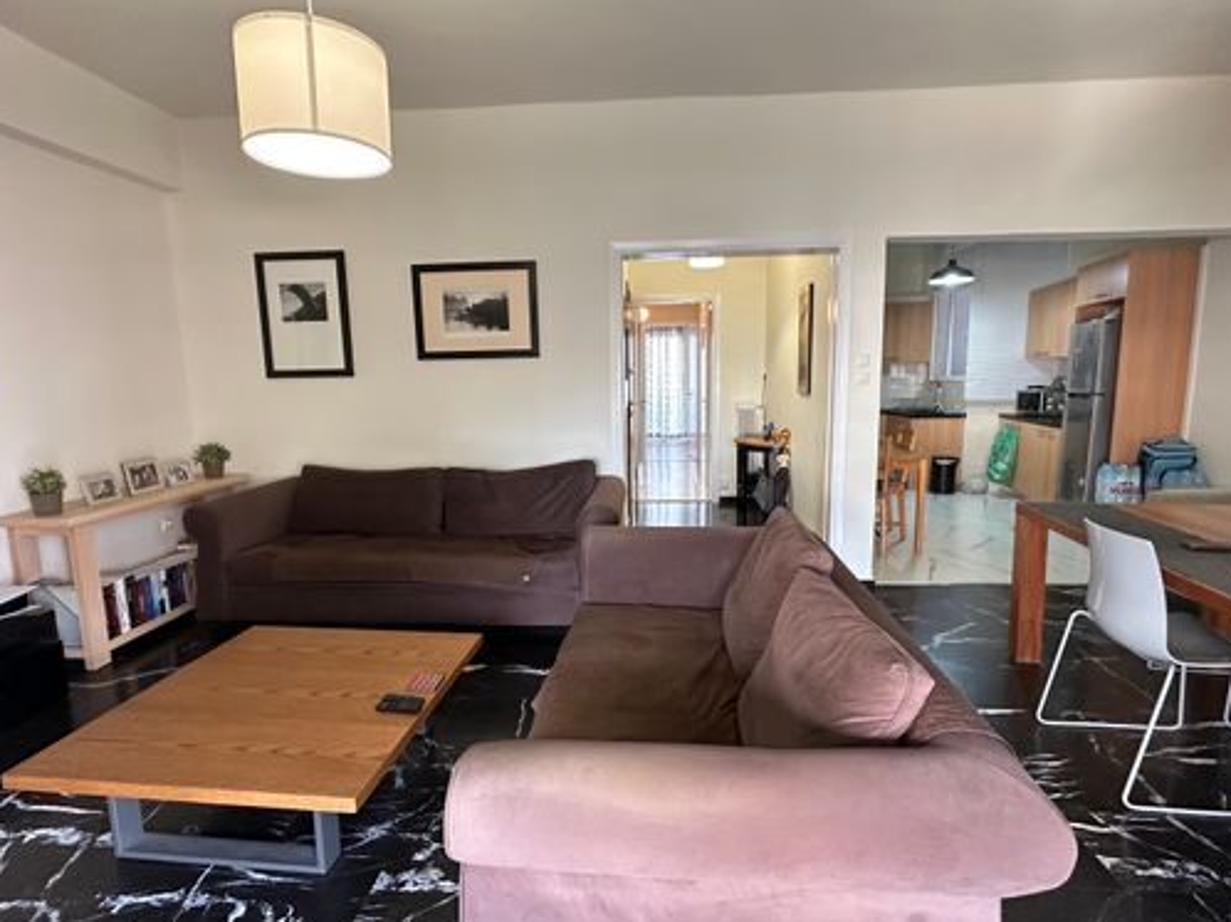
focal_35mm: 18
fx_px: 640
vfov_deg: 71.5
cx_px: 613
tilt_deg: -7.5
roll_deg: +1.3
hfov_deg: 87.8
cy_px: 462
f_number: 2.2
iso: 320
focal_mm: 2.22
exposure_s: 1/50
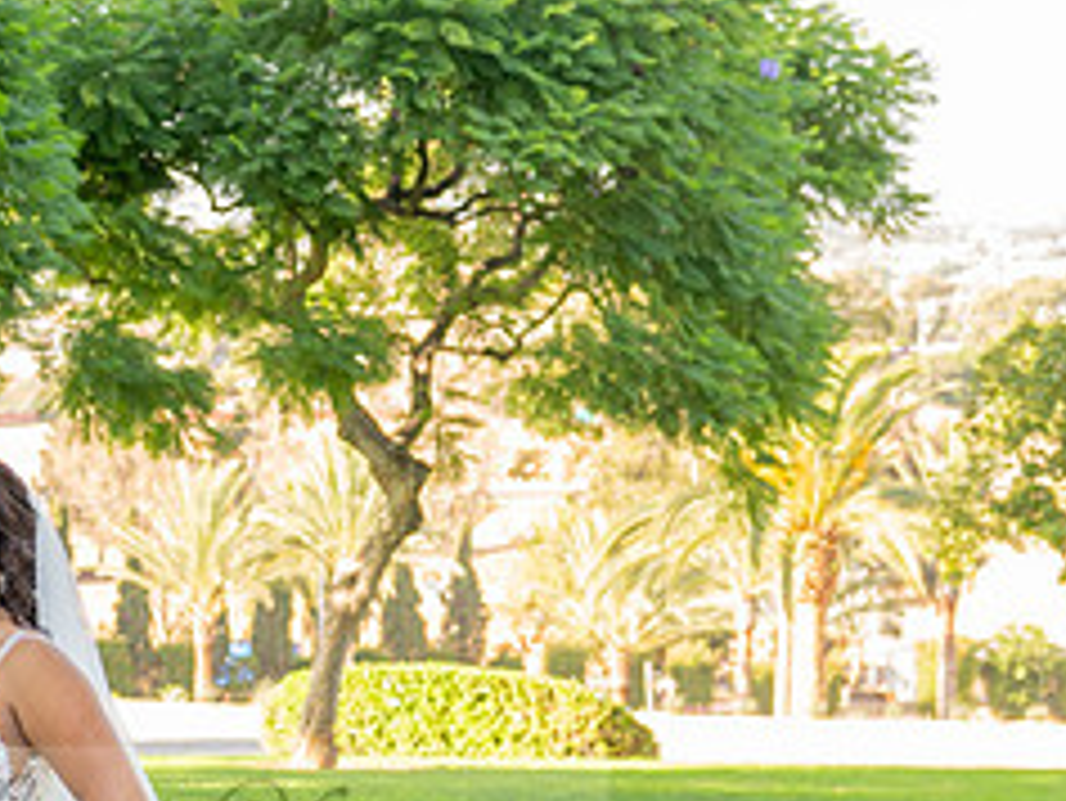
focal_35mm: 88
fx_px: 2711
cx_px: 30
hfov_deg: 21.5
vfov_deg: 16.5
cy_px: 798
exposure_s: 1/200
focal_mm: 32
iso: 200
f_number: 3.5
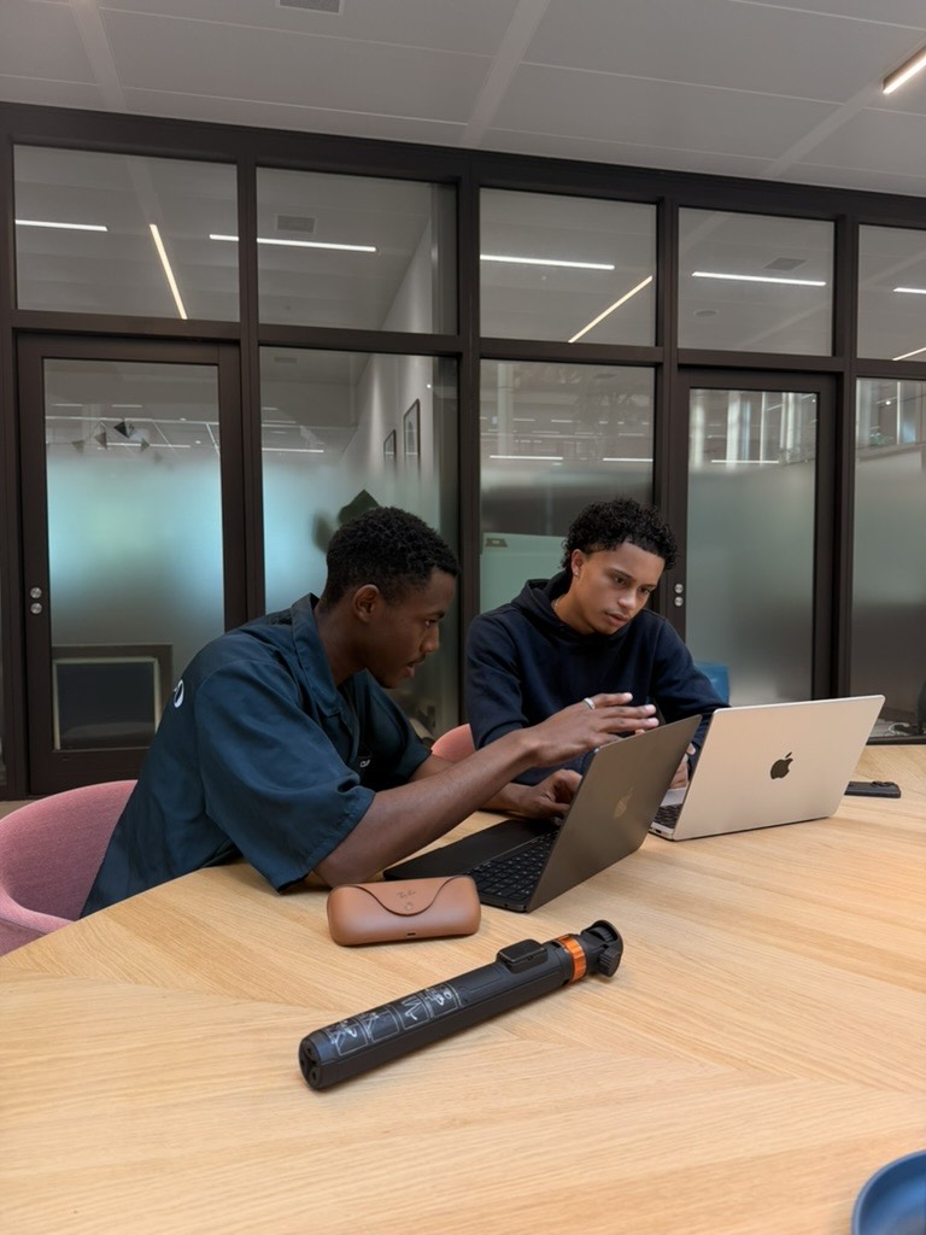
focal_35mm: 24
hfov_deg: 56.8
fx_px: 856
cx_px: 463
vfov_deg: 71.6
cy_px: 618
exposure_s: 1/100
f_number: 1.78
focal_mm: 6.76
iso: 100
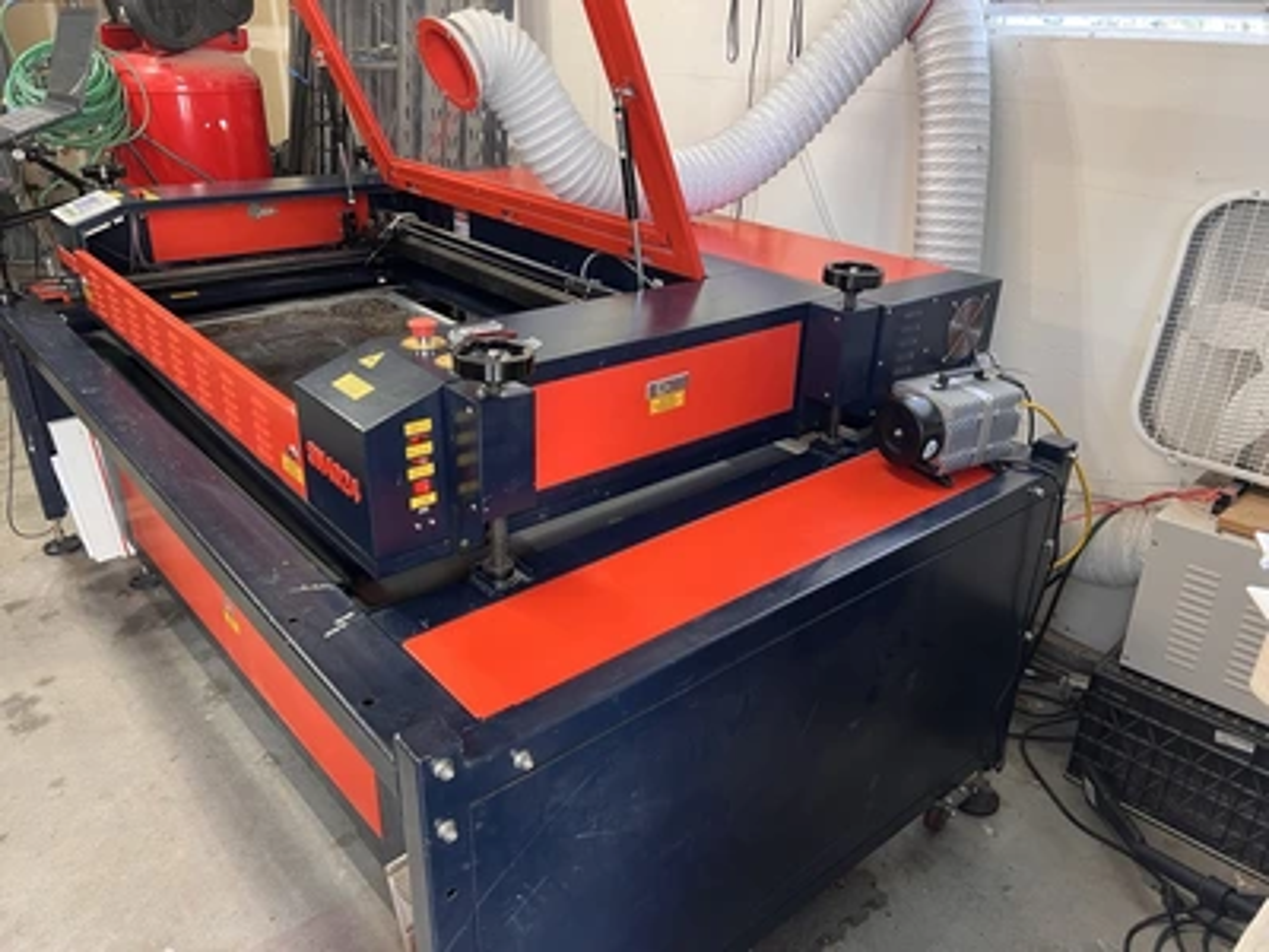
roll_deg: -0.8
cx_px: 634
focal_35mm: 26
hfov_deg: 67.3
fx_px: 953
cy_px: 476
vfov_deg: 53.1
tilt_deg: -25.9
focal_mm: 5.7
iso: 80
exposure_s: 1/60
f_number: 1.5
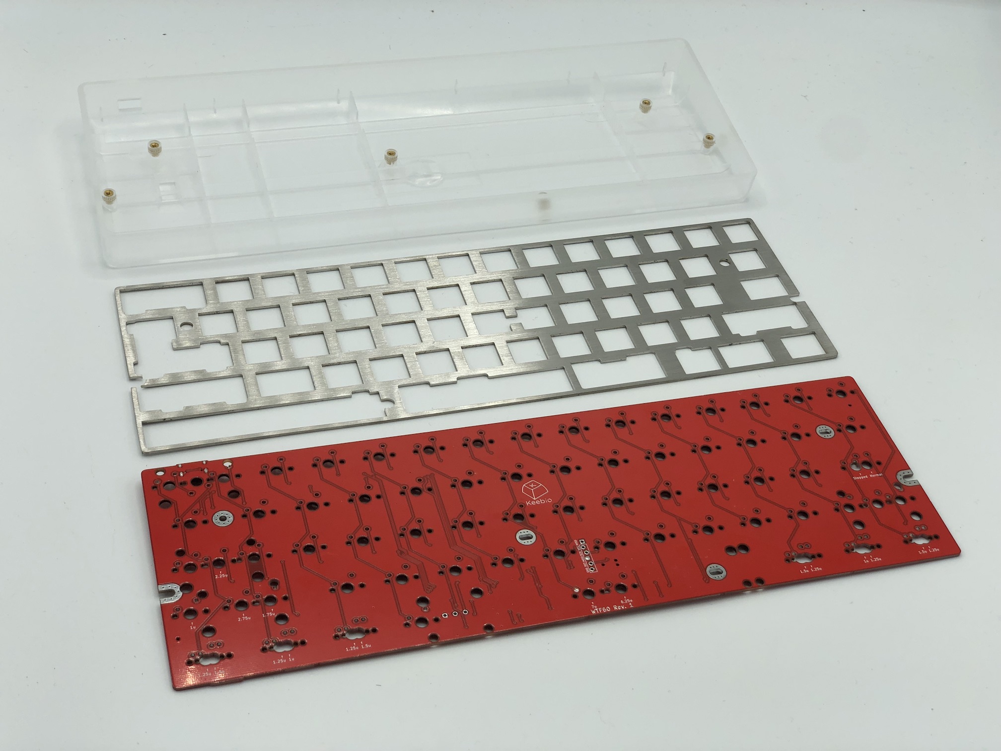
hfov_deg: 36.8
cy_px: 376
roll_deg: -6.1
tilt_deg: -42.2
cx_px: 500
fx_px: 1504
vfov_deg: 28.0
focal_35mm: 52
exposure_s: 1/430
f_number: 2.4
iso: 16
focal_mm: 6
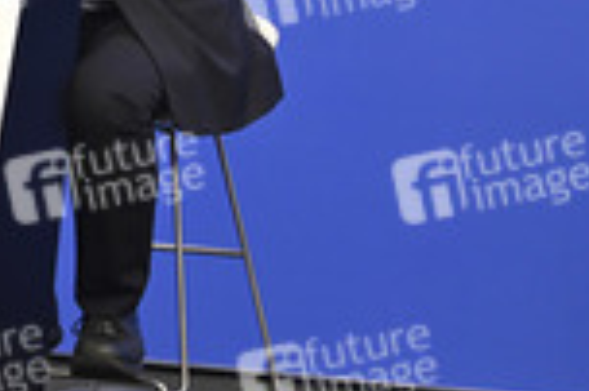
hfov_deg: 9.8
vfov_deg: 6.6
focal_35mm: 208
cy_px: 81
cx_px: 2
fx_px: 3399
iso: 1600
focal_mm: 70
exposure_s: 1/320
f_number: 2.8
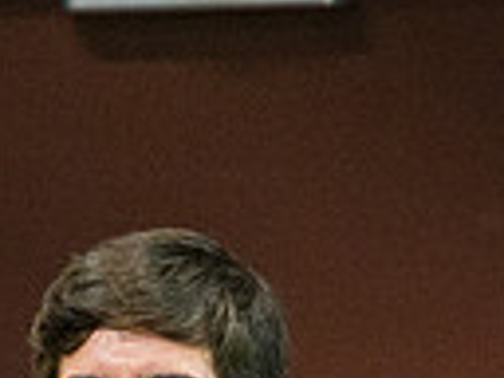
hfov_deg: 1.5
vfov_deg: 1.1
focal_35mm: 1306
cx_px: -287
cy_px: 719
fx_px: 19015
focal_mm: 200
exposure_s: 1/125
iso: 3200
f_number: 3.5
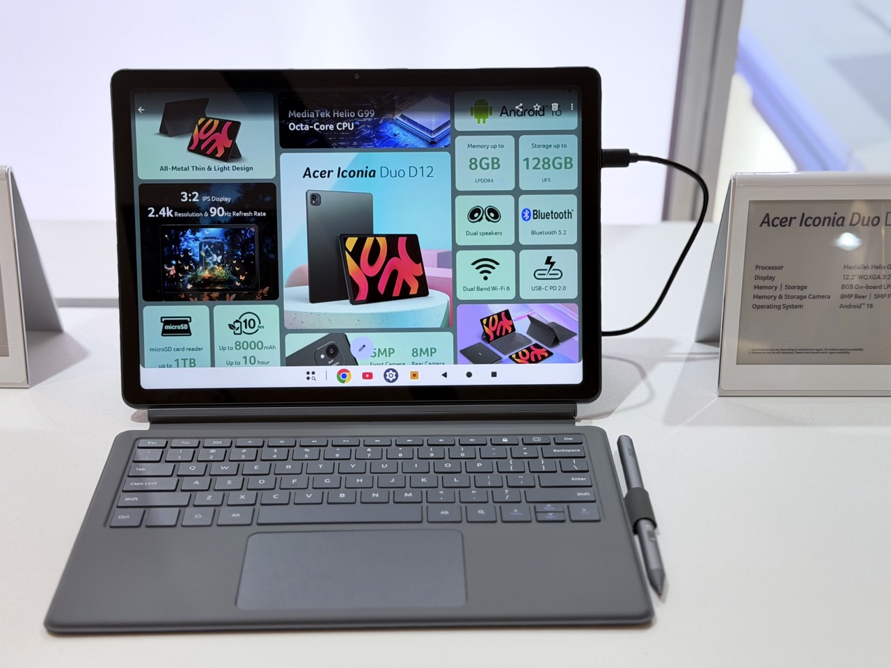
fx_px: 1235
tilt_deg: -23.9
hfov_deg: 39.7
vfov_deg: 30.3
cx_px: 446
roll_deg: -0.2
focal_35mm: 48
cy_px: 334
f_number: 1.78
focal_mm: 6.76
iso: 64
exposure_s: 1/173
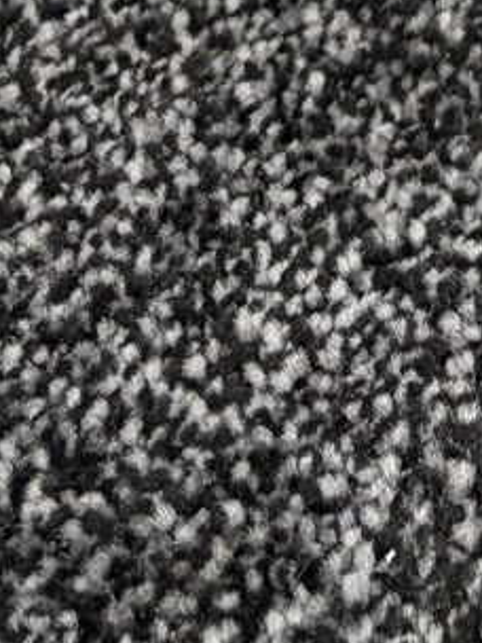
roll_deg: +5.4
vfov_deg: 11.9
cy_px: -863
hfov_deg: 10.2
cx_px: 858
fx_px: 2543
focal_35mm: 137
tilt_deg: -34.6
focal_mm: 5.96
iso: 400
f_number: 1.6
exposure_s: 1/33
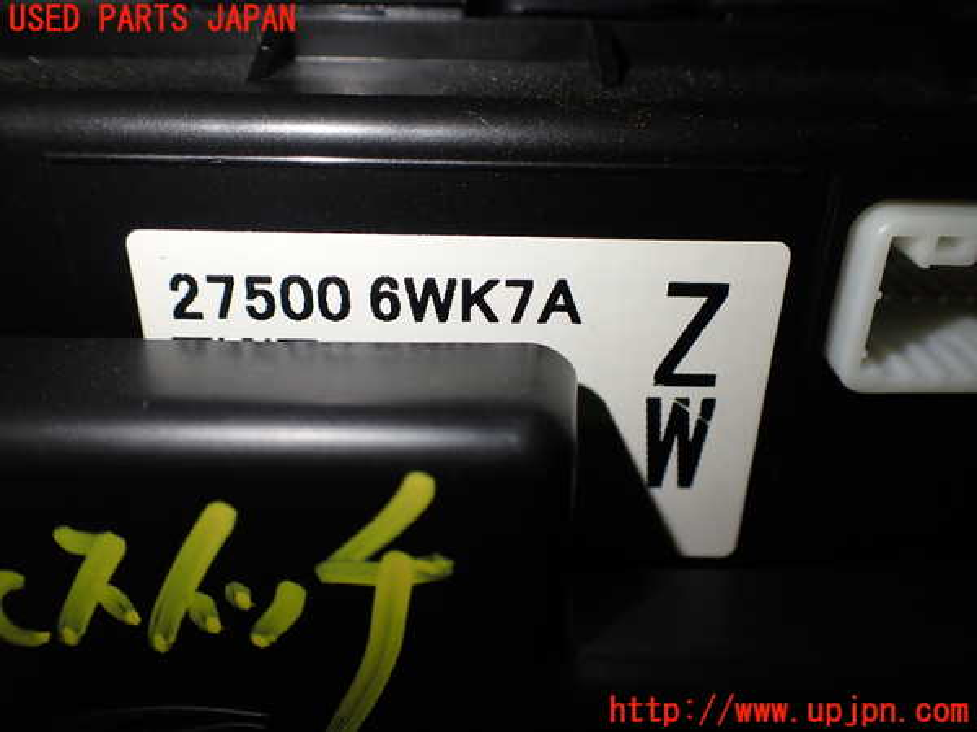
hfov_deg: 60.0
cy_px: 366
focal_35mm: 30
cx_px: 488
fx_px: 847
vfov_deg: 46.8
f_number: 2.3
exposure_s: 1/125
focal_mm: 5.4
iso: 160
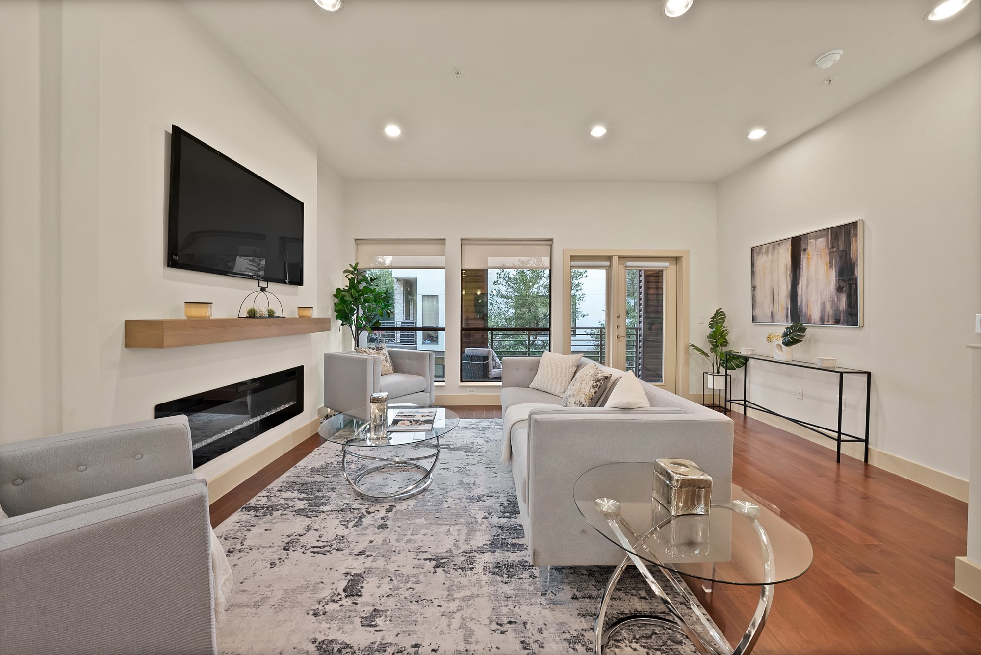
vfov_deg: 90.1
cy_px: 328
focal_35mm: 12
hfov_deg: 112.6
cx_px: 490
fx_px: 327
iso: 640
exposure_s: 1/2
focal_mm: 12
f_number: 9
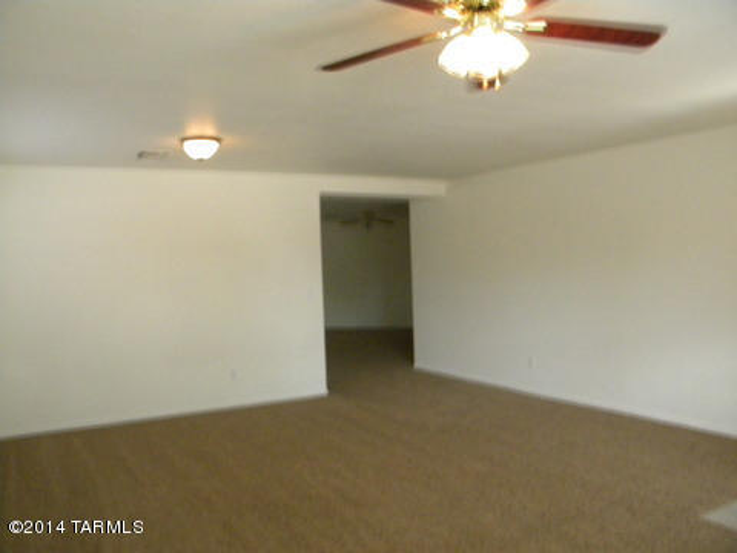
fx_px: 596
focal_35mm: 28
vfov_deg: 49.7
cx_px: 368
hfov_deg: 63.4
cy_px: 276
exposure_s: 1/140
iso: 689
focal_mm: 5
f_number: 3.5
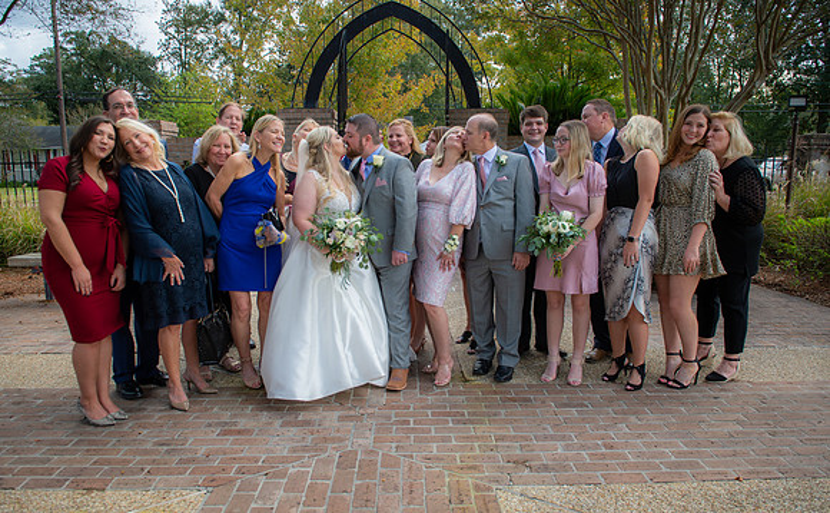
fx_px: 571
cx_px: 419
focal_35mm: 25
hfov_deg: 72.0
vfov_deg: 48.3
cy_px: 271
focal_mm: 24
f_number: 5
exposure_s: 1/200
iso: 125
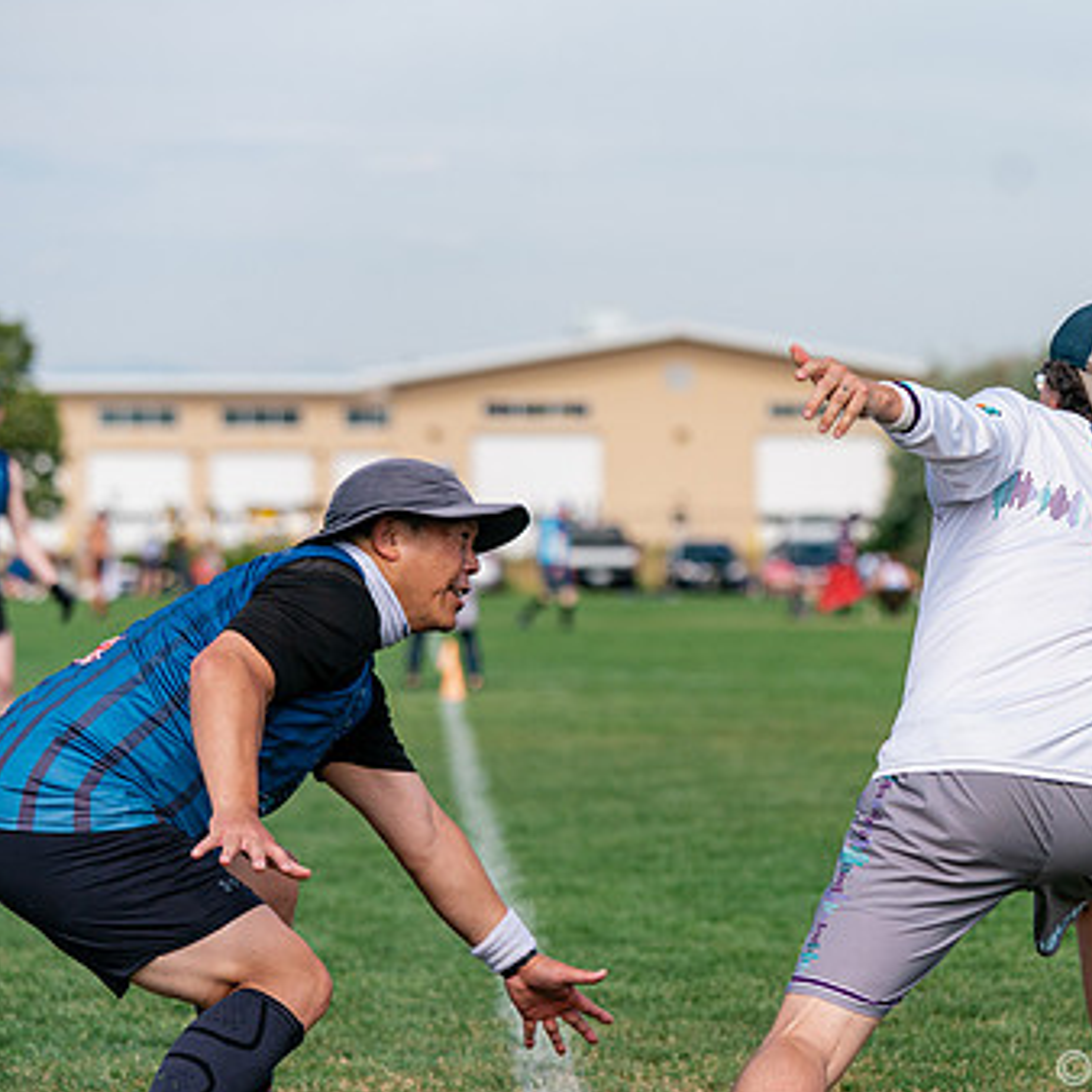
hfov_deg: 10.3
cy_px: 615
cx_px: 853
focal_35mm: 169
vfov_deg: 10.3
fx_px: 6032
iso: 500
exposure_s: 1/4000
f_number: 4
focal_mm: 116
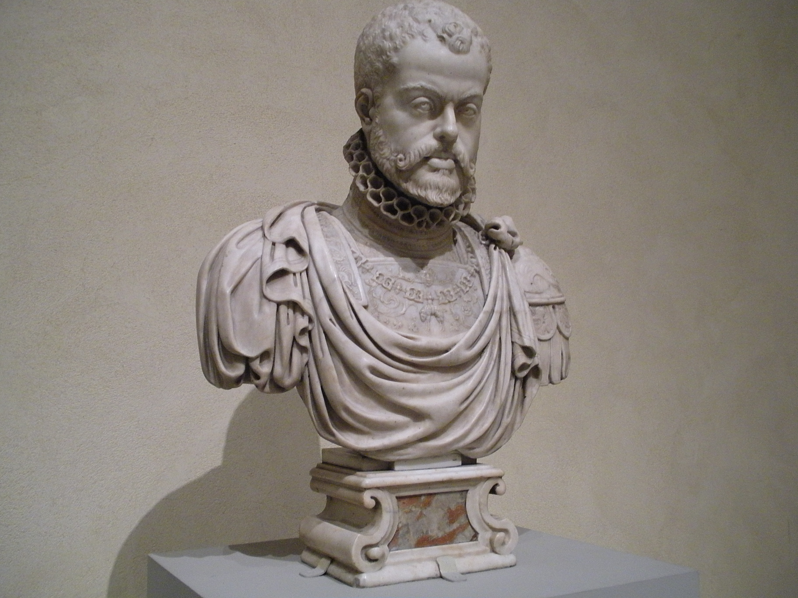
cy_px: 299
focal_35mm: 36
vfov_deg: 39.7
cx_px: 399
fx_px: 830
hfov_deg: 51.4
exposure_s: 1/20
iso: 400
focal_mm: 6.3
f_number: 3.5
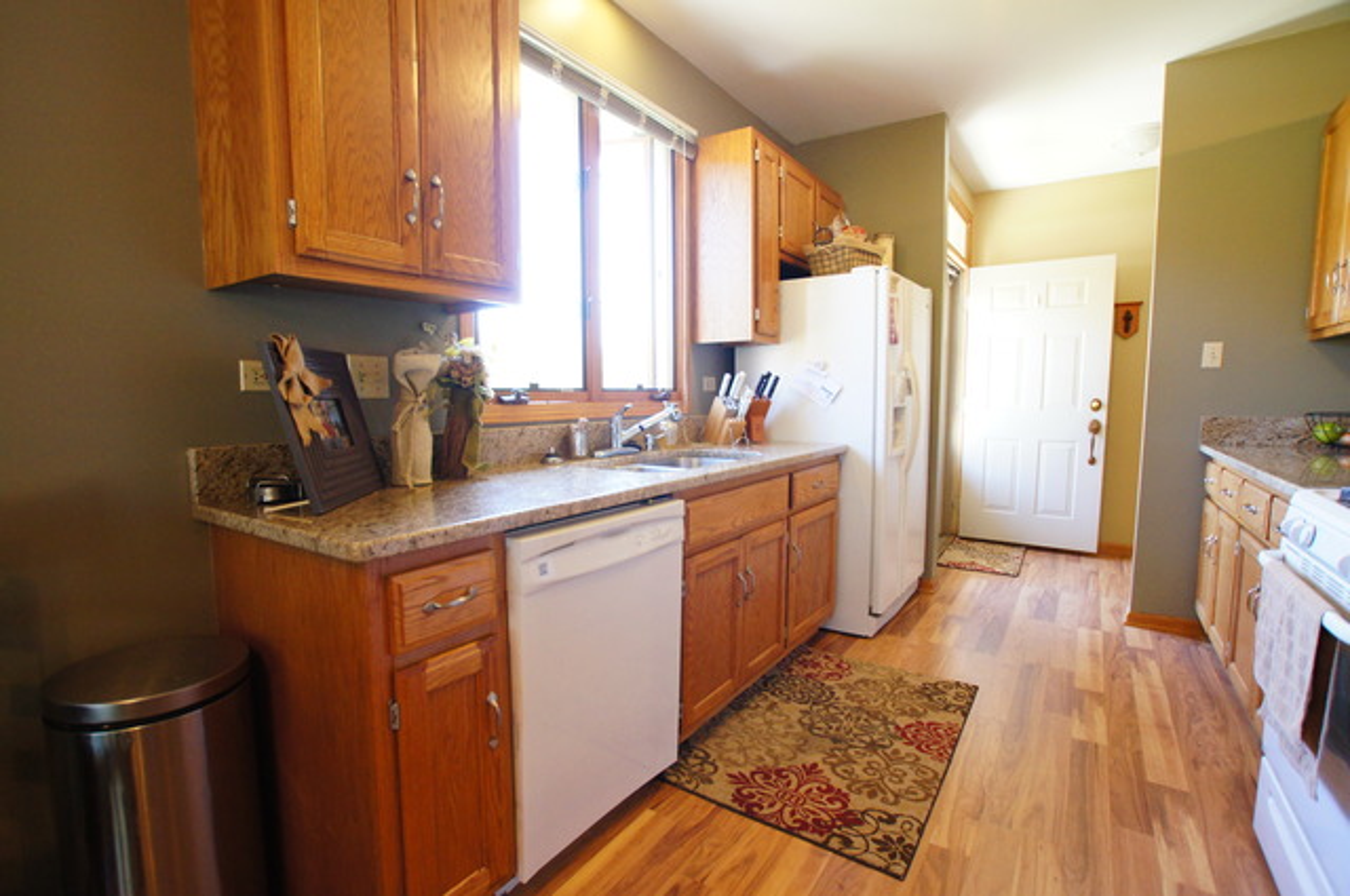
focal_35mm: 16
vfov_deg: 71.9
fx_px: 618
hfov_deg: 95.1
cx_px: 675
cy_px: 448
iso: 1600
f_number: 4.5
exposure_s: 1/40
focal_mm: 11
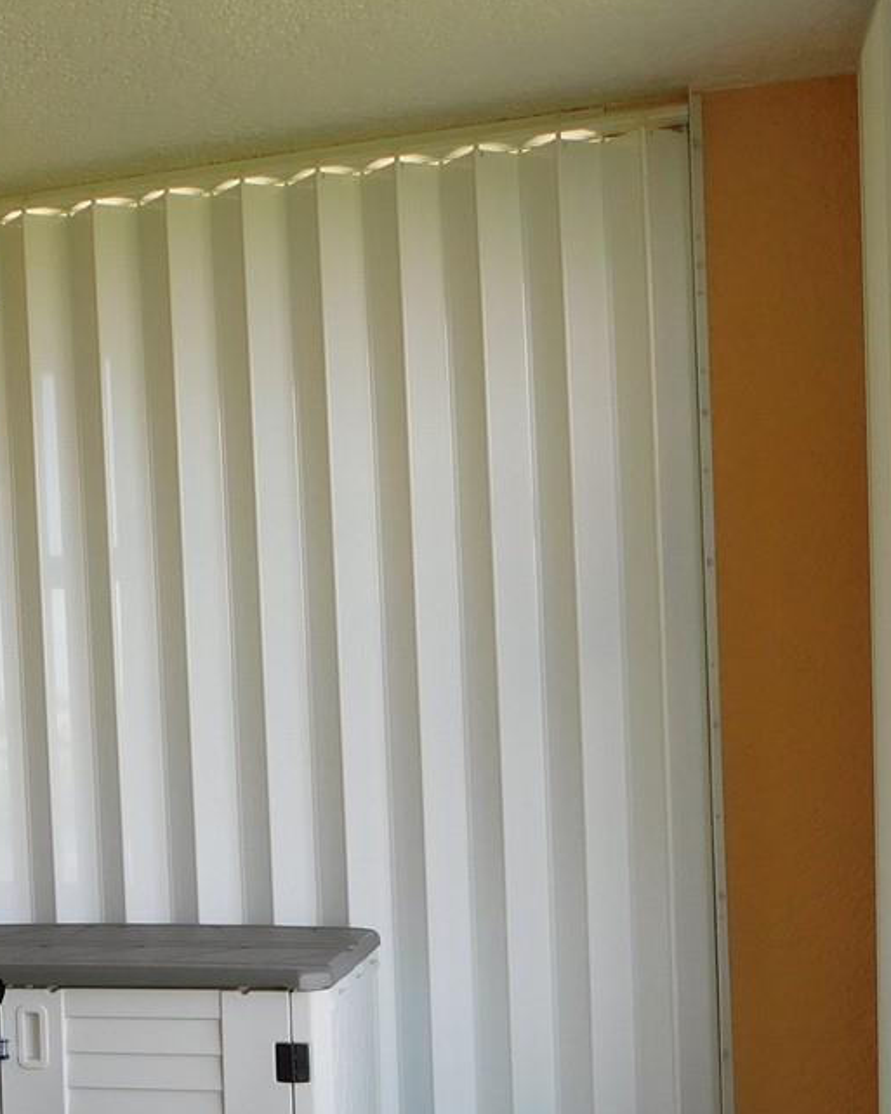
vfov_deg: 33.0
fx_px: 1845
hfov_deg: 26.0
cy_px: 812
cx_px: 33
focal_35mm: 56
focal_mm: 4
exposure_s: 1/125
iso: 125
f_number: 3
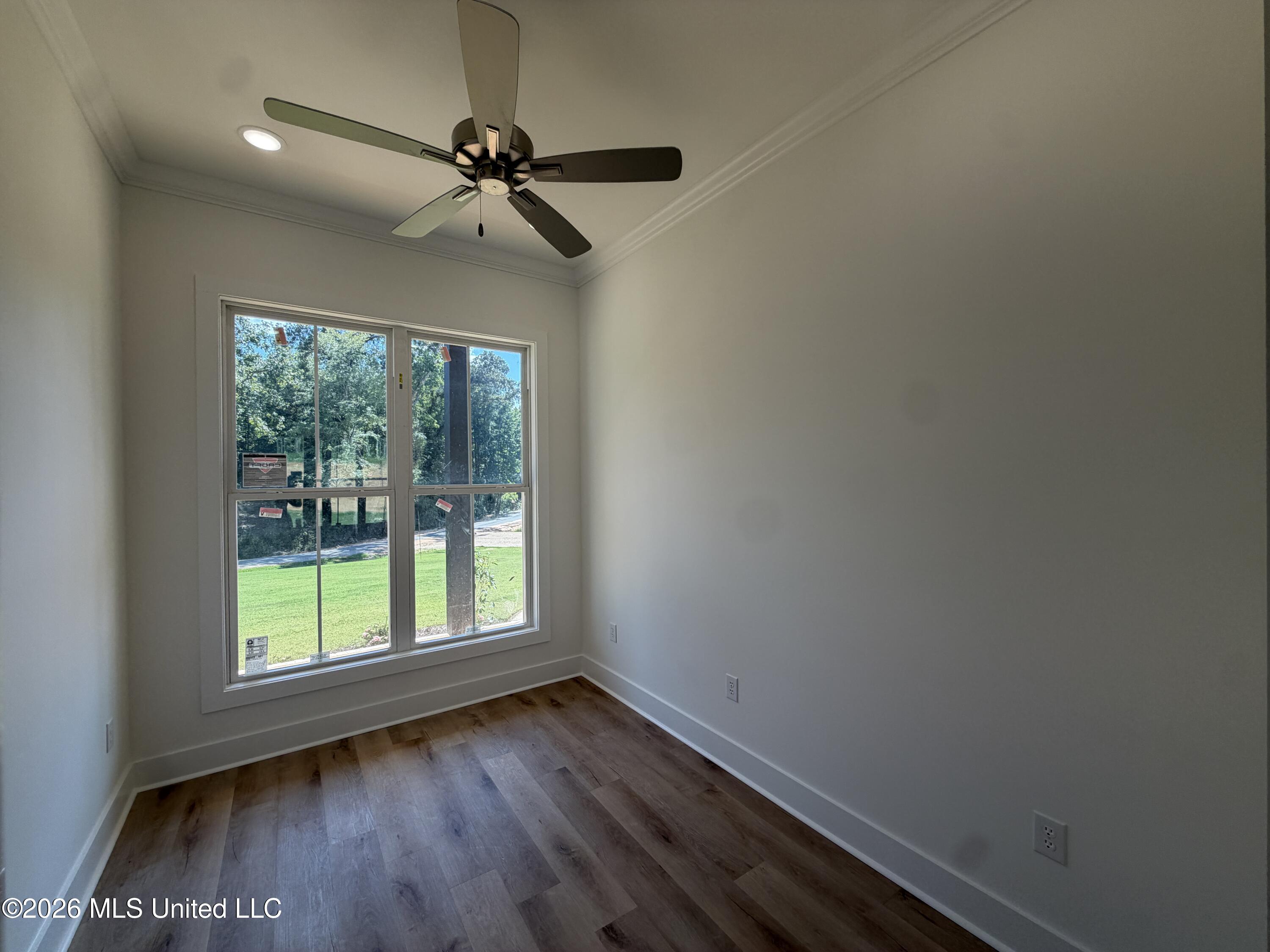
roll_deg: +1.1
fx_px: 514
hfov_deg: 102.1
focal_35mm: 14
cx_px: 635
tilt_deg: -1.0
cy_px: 476
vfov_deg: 85.7
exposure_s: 1/200
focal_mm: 2.22
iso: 40
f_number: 2.2
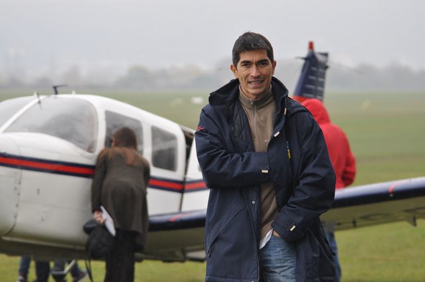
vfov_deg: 6.1
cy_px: 141
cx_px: 212
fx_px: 2653
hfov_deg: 9.2
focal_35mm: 225
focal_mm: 150
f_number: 5
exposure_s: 1/200
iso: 280
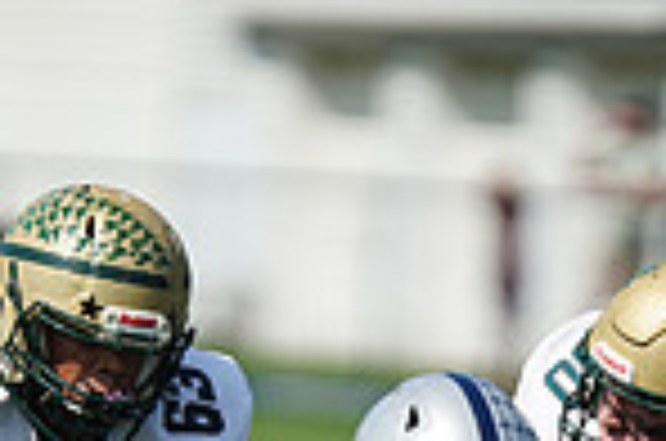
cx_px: 256
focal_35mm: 1179
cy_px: 515
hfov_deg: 1.8
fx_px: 21765
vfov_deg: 1.2
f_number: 2.8
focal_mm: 300
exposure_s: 1/6400
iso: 400
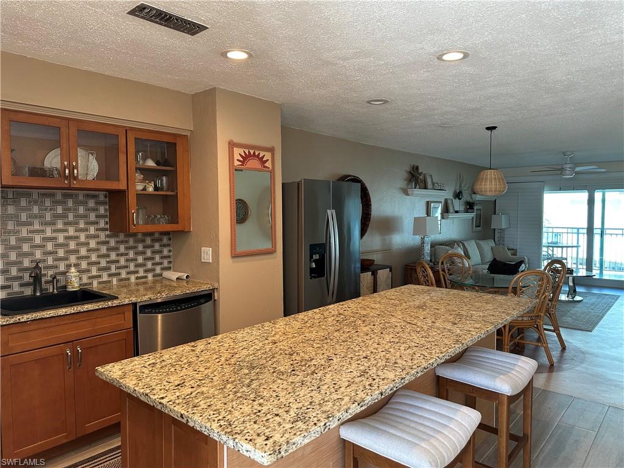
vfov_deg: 56.8
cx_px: 312
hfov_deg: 71.6
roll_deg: -0.1
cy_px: 234
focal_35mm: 24
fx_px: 433
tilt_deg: -2.9
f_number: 1.78
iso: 200
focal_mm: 6.86
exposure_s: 1/120
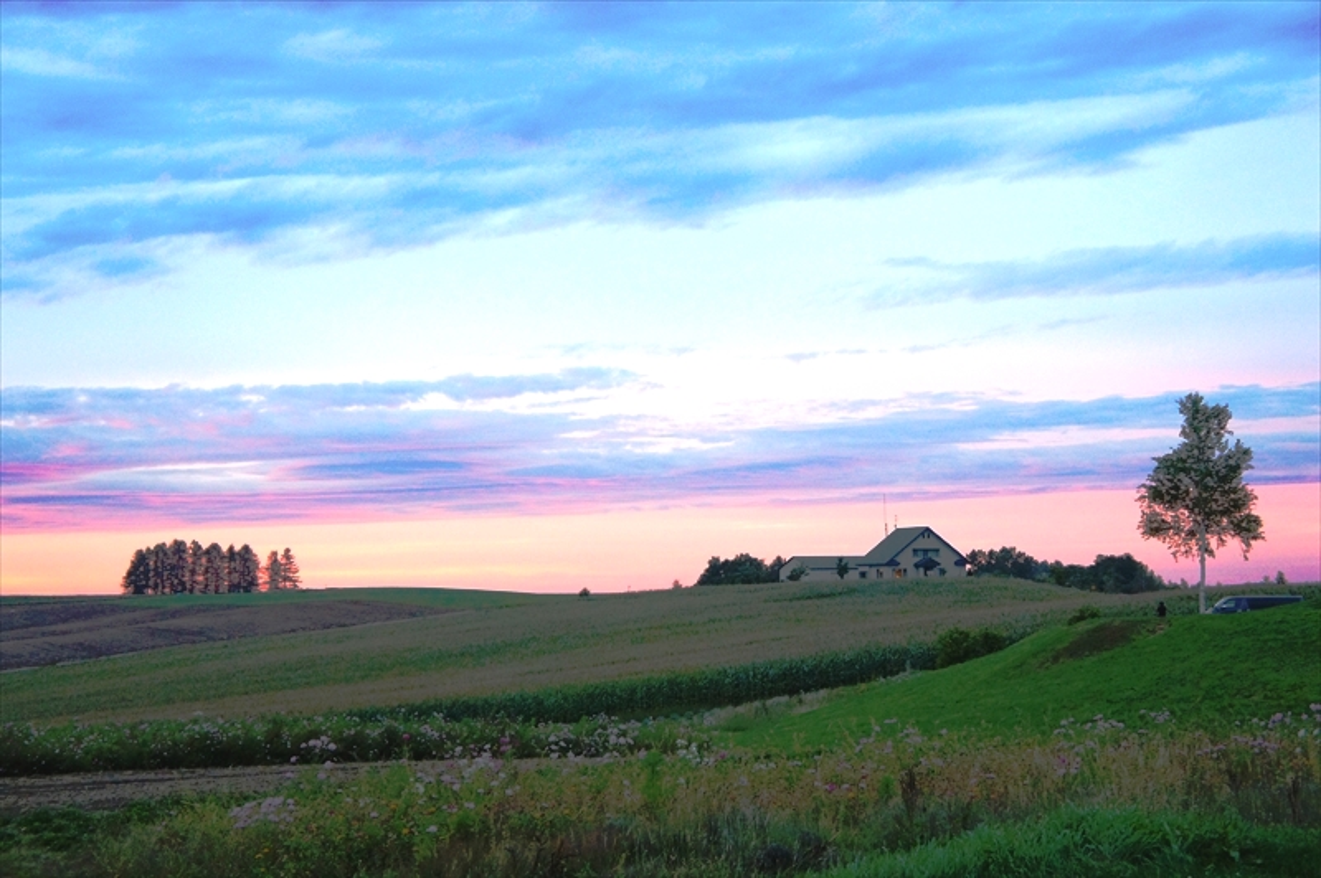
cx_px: 660
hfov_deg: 31.2
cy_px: 439
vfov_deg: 21.0
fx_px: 2365
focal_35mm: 64
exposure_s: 1/25
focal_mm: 43
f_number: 4.5
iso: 1600
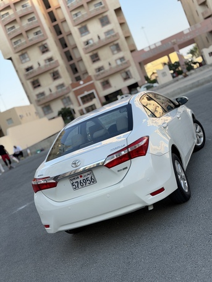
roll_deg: +23.4
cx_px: 106
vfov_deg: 39.6
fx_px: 392
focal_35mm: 48
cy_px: 141
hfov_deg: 30.3
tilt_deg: -5.0
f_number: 1.78
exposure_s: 1/1754
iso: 64
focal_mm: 6.76
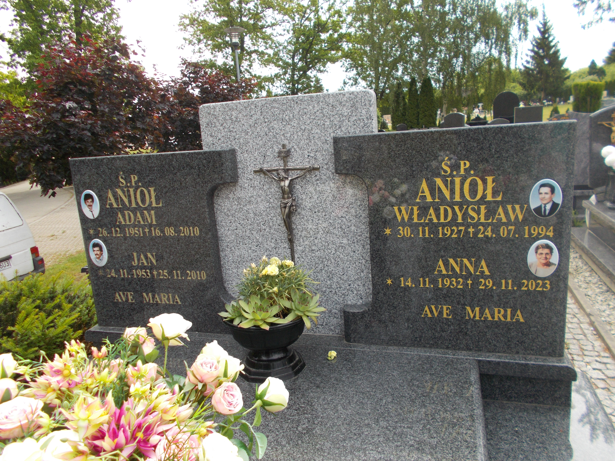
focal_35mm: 26
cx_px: 308
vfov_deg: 53.1
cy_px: 230
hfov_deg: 67.3
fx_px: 462
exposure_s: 1/320
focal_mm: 4.6
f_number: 3.2
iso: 80
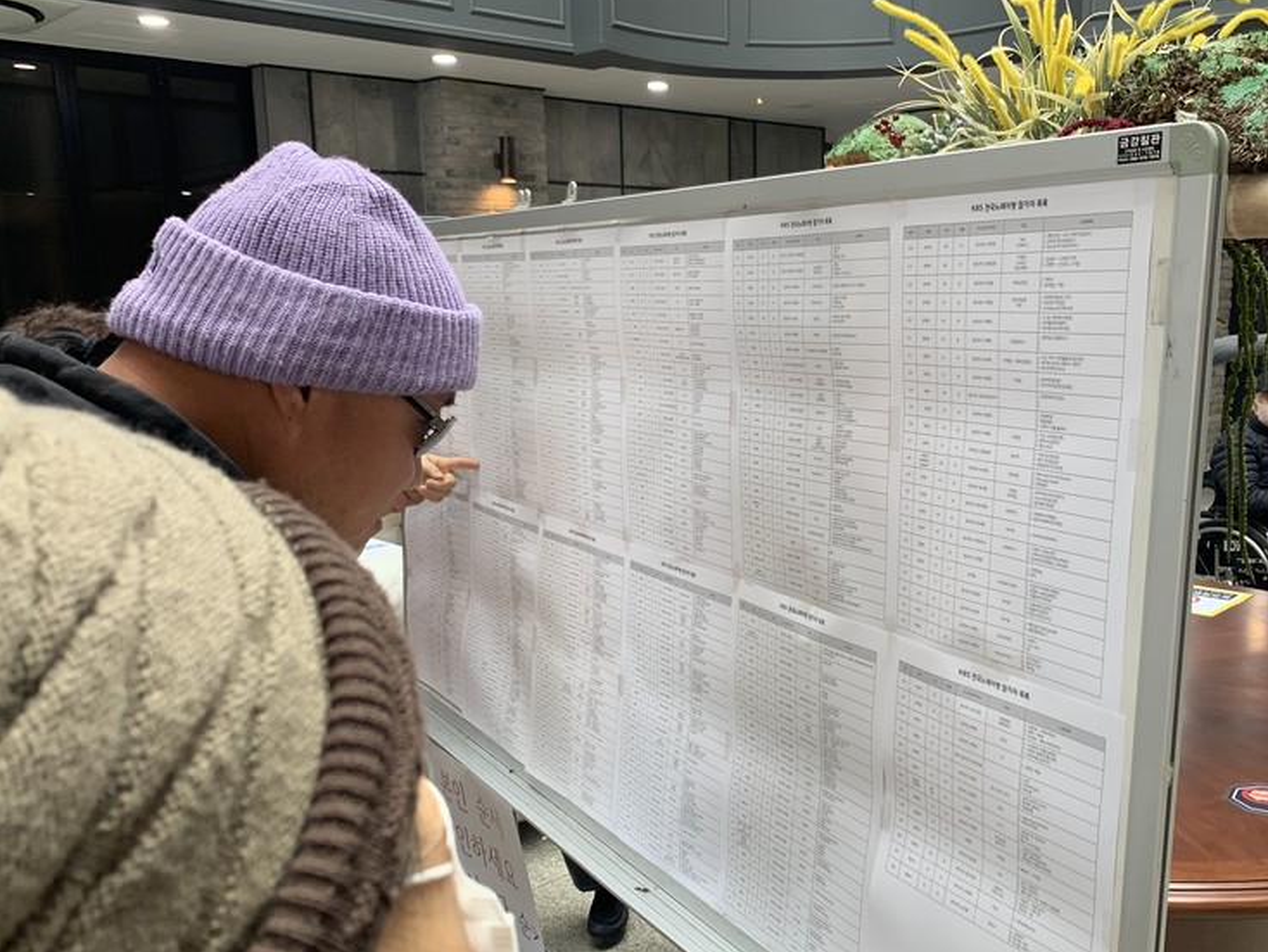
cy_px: 555
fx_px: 1246
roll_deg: +1.0
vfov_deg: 41.7
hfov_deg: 53.8
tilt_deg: -12.2
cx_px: 717
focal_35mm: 34
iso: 50
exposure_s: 1/60
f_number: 1.8
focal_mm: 4.25
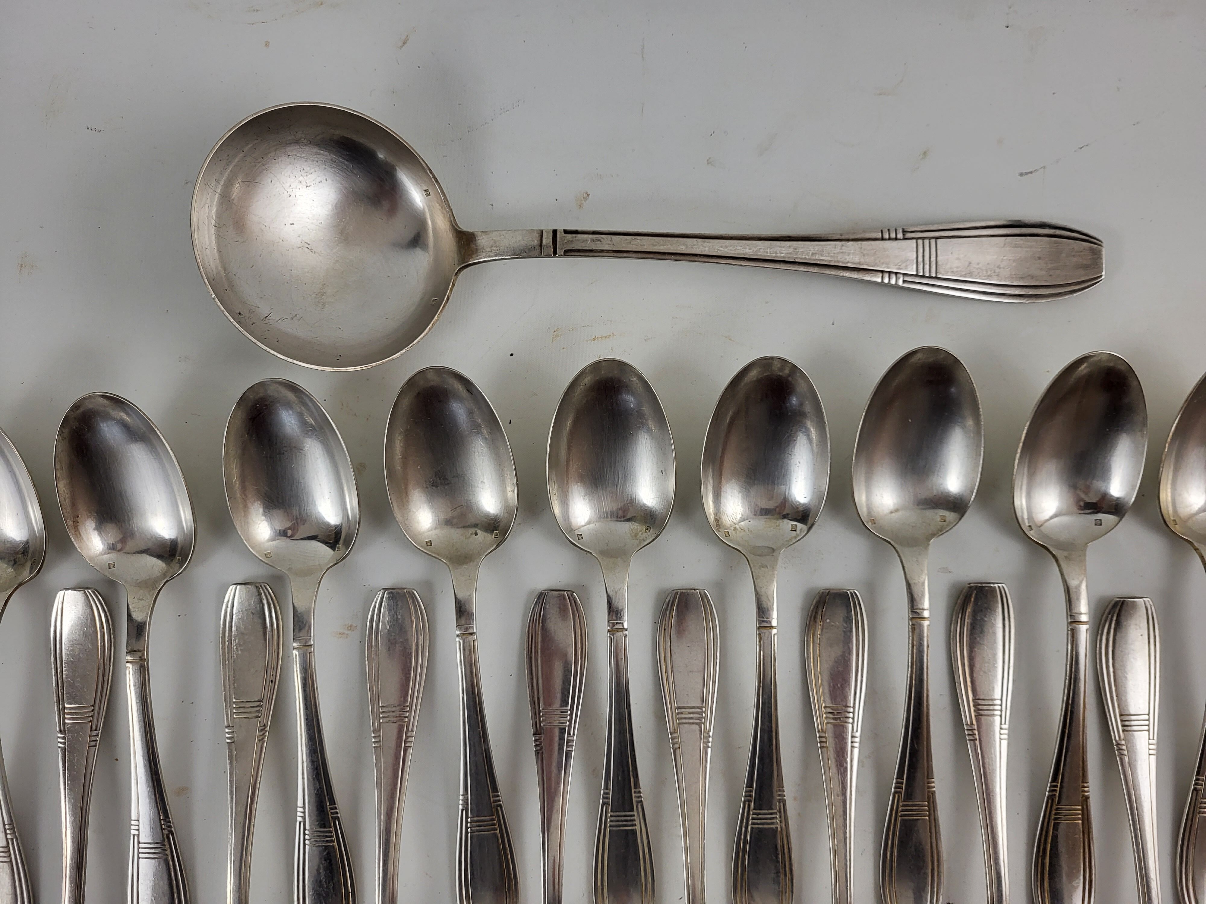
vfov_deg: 53.1
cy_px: 452
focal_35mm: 26
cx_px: 603
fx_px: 906
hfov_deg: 67.3
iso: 200
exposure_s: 1/100
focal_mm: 5.4
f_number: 1.8
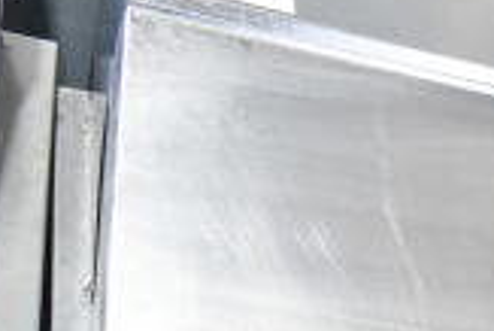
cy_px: 475
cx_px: 833
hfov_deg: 17.2
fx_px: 1387
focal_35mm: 101
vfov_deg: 13.0
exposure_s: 1/100
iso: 1600
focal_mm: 18
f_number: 5
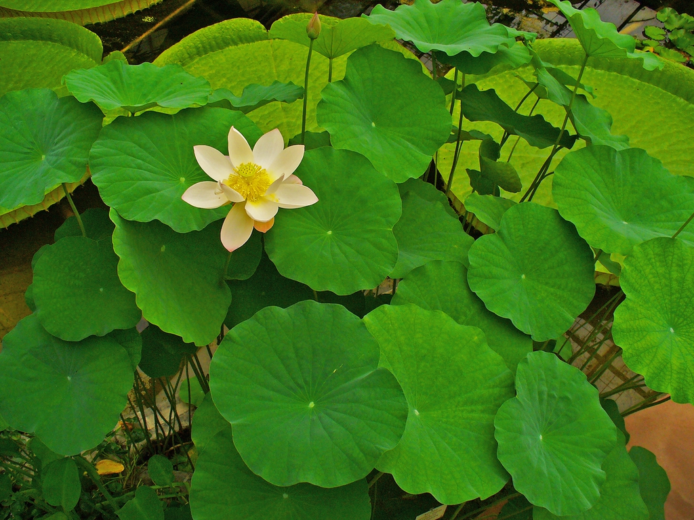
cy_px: 260
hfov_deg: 50.1
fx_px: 742
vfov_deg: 38.7
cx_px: 347
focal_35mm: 37
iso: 64
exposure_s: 1/200
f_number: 2.8
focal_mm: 6.1
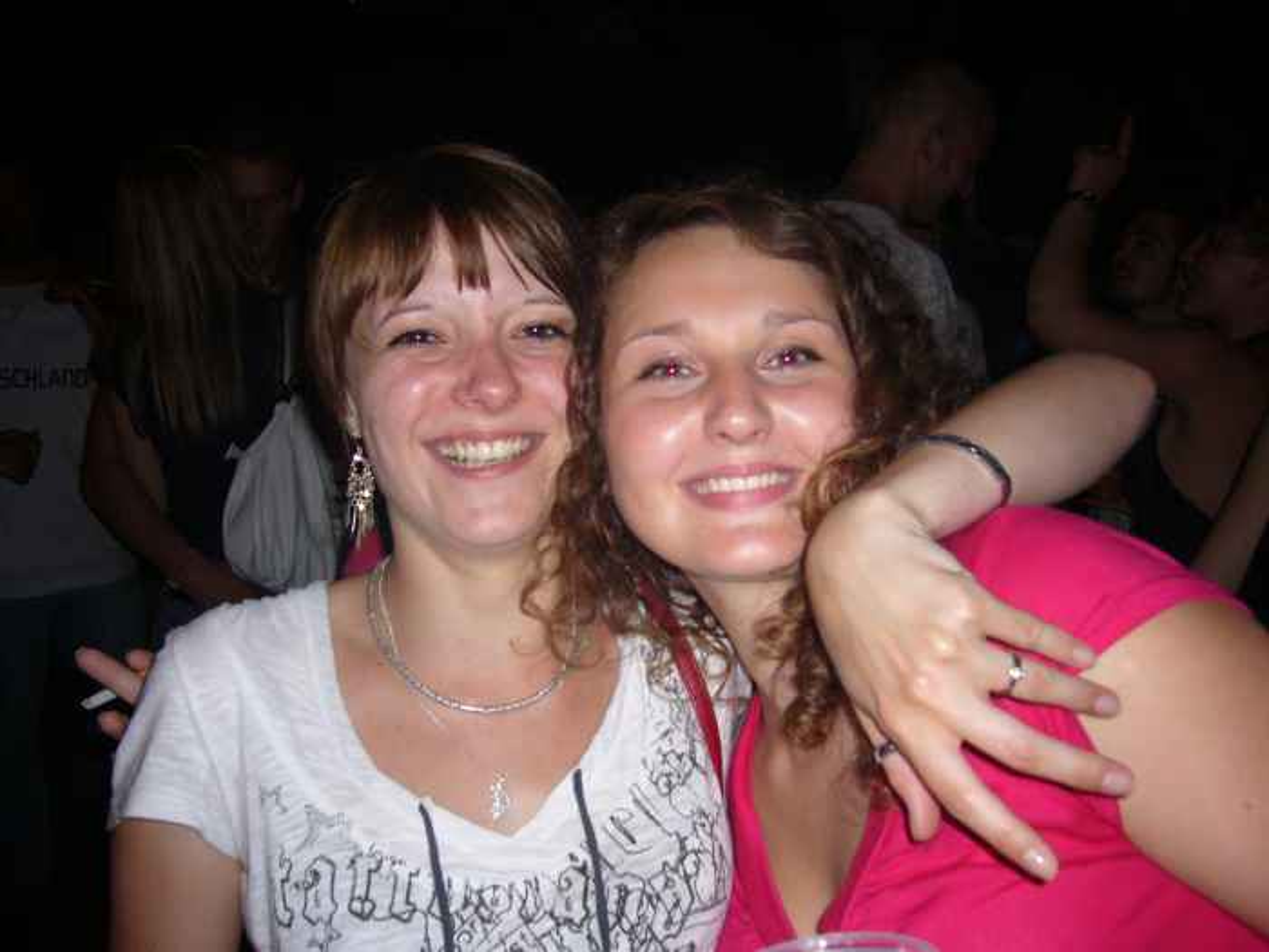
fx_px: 1283
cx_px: 634
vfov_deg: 40.7
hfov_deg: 52.6
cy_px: 476
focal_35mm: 35
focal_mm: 5.8
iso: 100
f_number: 2.8
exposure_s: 1/60
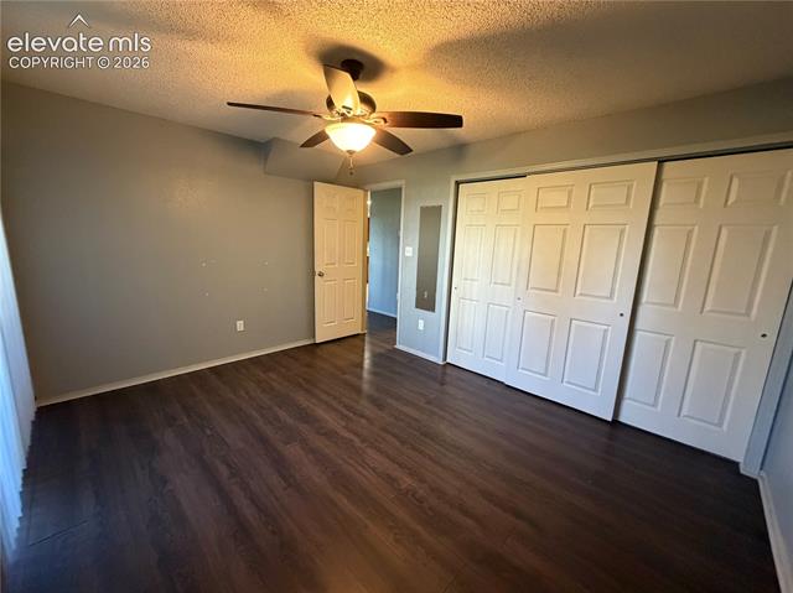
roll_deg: -1.5
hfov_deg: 102.1
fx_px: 320
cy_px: 296
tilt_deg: -9.0
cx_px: 396
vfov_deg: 85.6
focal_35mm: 14
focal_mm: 2.22
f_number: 2.2
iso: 1000
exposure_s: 1/60
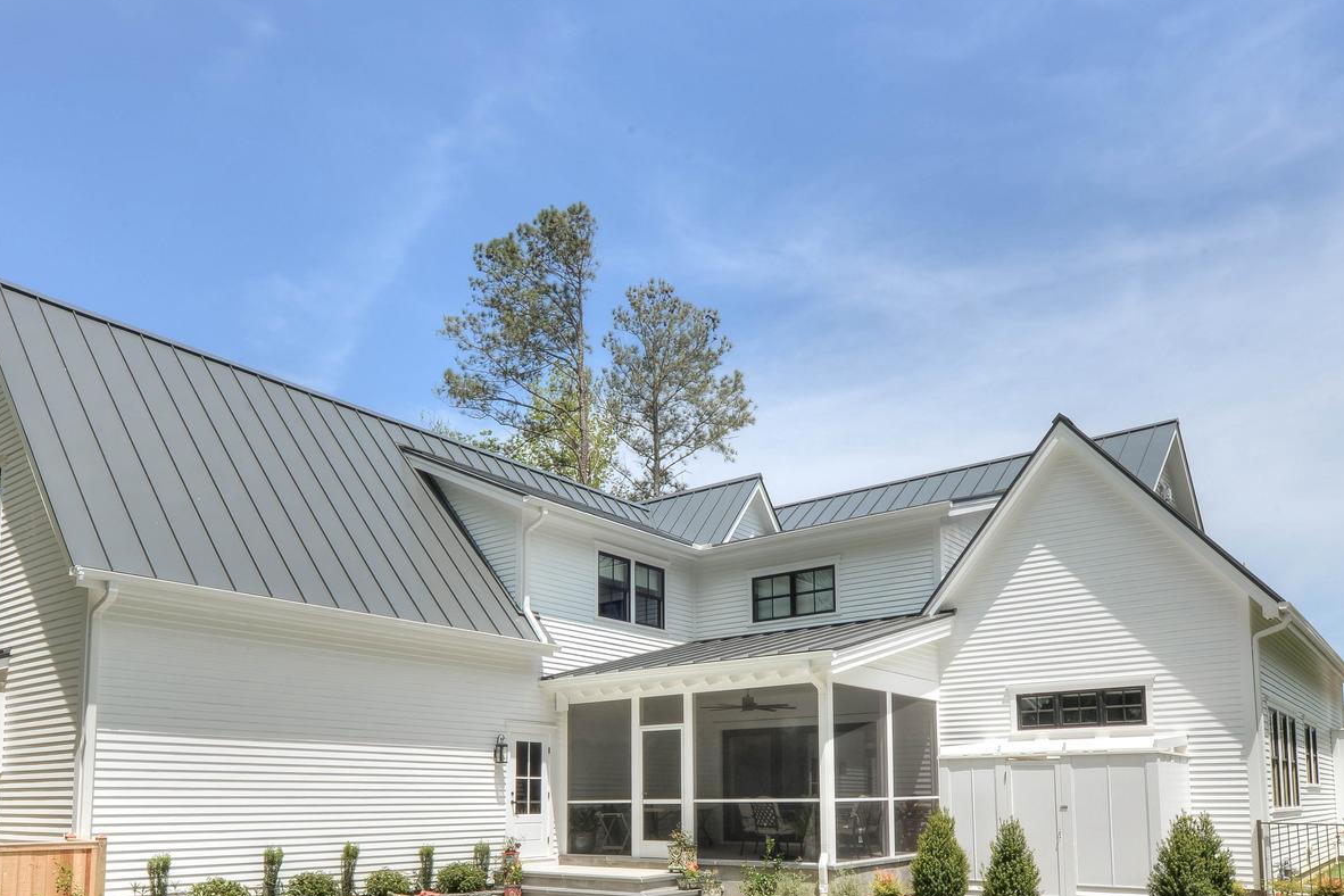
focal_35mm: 26
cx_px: 667
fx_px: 971
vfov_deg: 48.9
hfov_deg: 69.4
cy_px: 578
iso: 100
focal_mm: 15
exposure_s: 1/50
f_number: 22
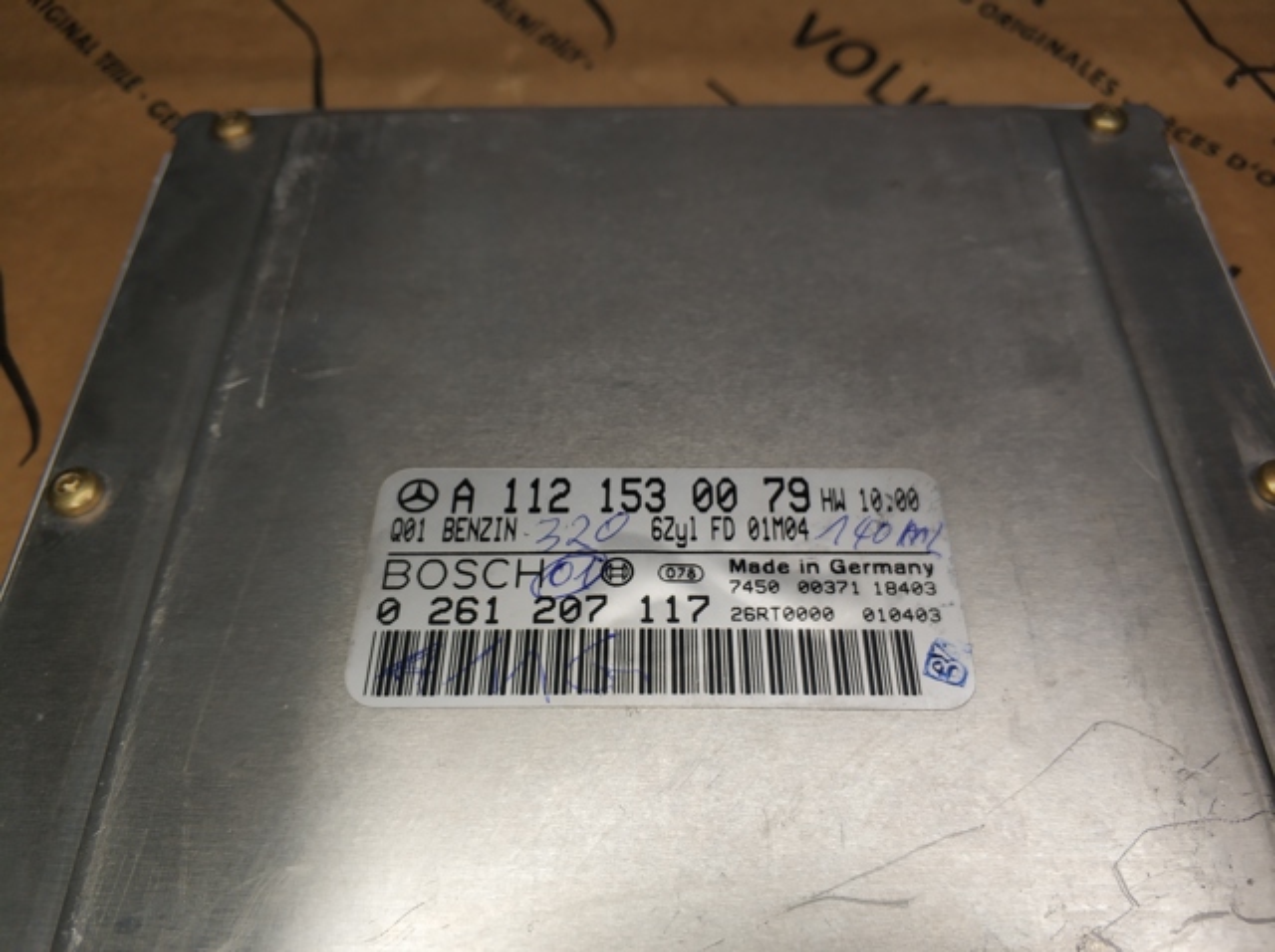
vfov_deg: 51.2
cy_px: 476
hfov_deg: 65.4
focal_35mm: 27
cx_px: 638
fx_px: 993
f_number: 1.8
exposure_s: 1/100
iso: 145
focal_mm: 3.82
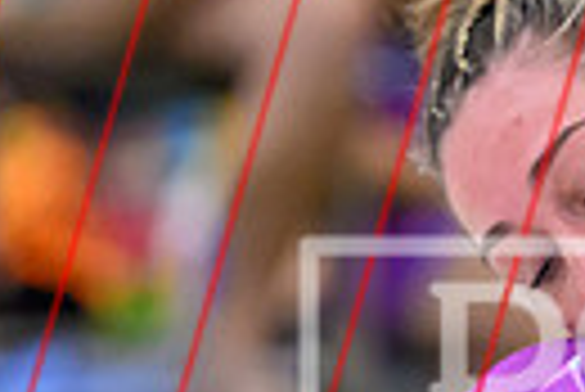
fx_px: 15568
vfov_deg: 1.4
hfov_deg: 2.2
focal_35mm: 957
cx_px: 755
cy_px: 511
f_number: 2.8
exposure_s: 1/640
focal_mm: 165
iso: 6400
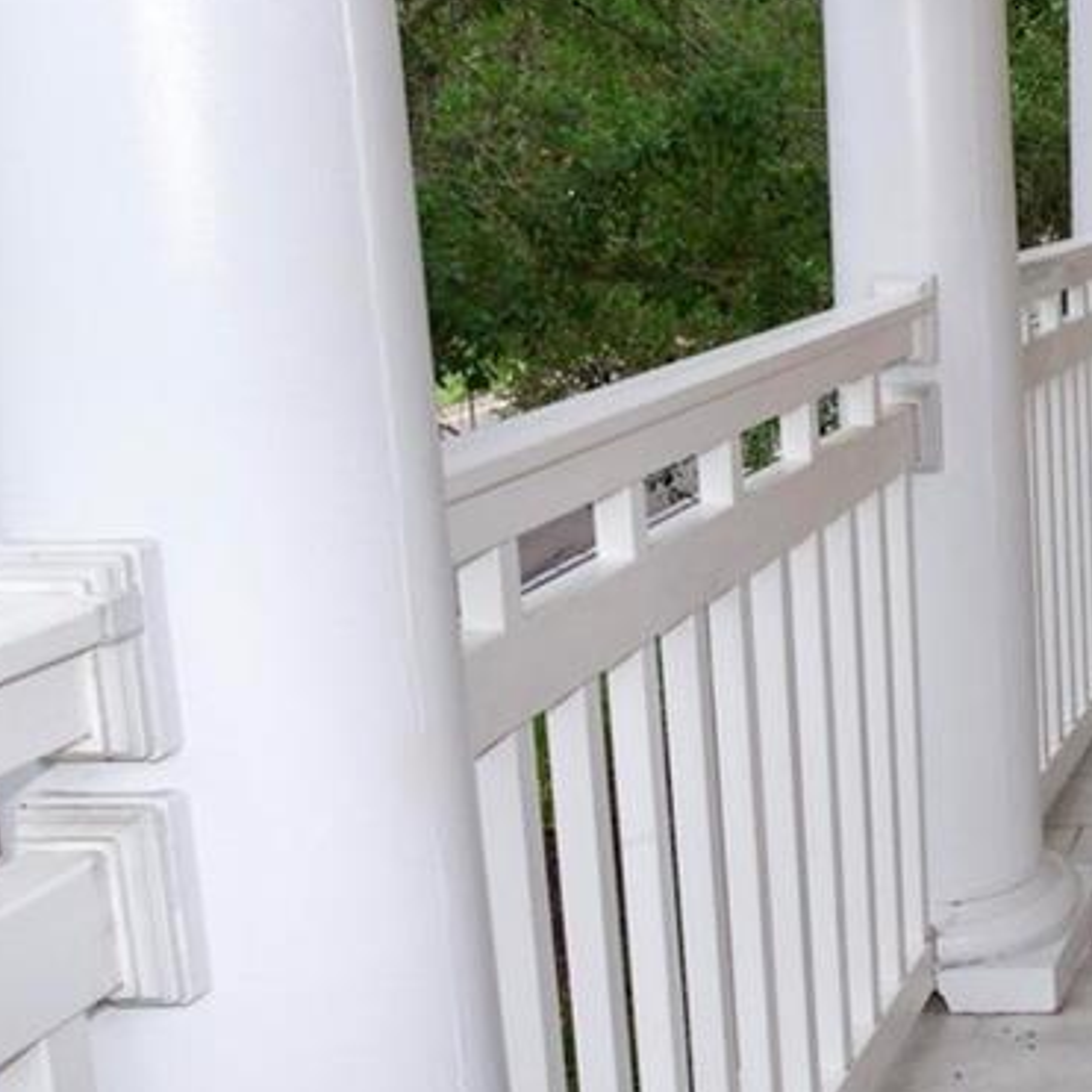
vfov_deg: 31.0
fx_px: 1963
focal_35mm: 55
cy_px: 465
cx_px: 1486
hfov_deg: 25.8
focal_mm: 10
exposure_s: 1/160
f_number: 4
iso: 1000
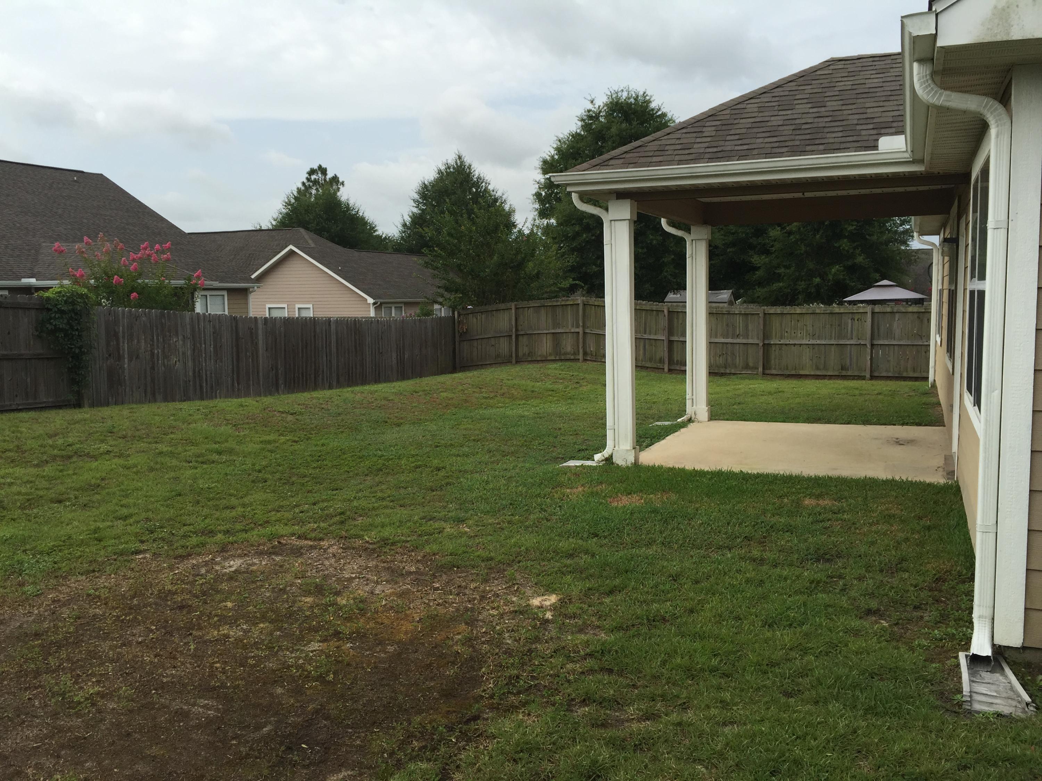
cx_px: 521
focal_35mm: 29
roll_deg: +0.4
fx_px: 873
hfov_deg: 61.7
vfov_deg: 48.2
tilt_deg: -6.4
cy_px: 390
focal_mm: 4.15
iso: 32
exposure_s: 1/1412
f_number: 2.2
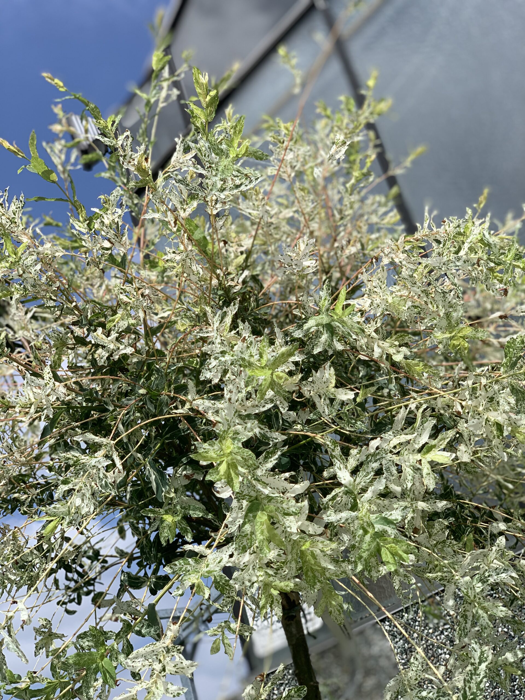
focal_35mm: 52
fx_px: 1052
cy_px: 350
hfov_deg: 28.0
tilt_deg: +23.4
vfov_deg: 36.8
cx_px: 262
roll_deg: +15.2
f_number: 2.4
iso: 16
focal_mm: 6
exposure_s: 1/1712
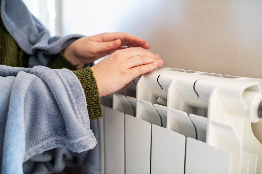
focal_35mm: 35
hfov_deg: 54.4
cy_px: 87
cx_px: 131
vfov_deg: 37.9
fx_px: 255
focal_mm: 35
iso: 1000
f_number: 2.8
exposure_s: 1/80
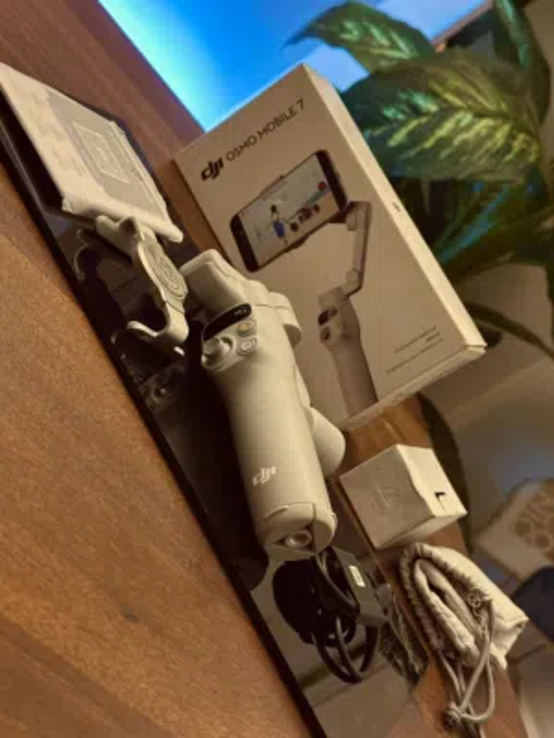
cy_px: 369
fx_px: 1024
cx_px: 277
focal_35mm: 48
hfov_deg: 30.3
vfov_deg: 39.7
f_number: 1.78
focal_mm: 6.86
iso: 200
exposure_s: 1/33
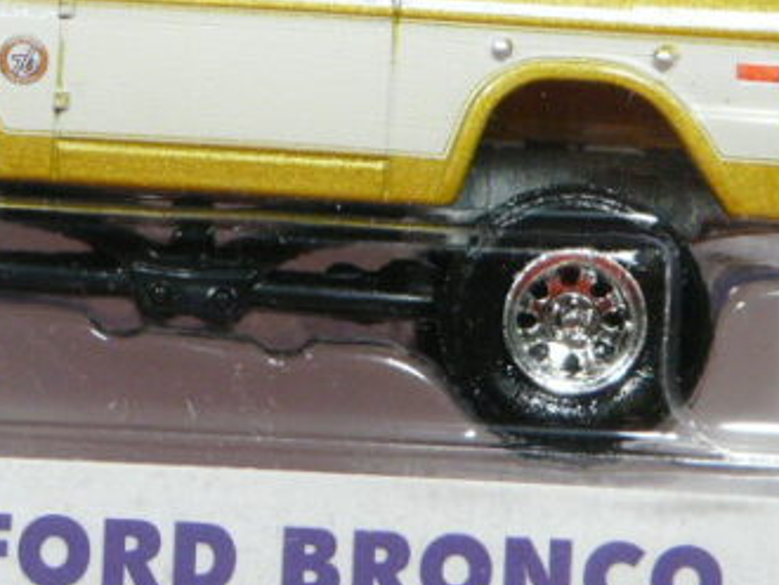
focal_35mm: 316
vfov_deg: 4.7
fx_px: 7116
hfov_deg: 6.3
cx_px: 267
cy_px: 57
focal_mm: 18
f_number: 3.6
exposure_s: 1/60
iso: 160
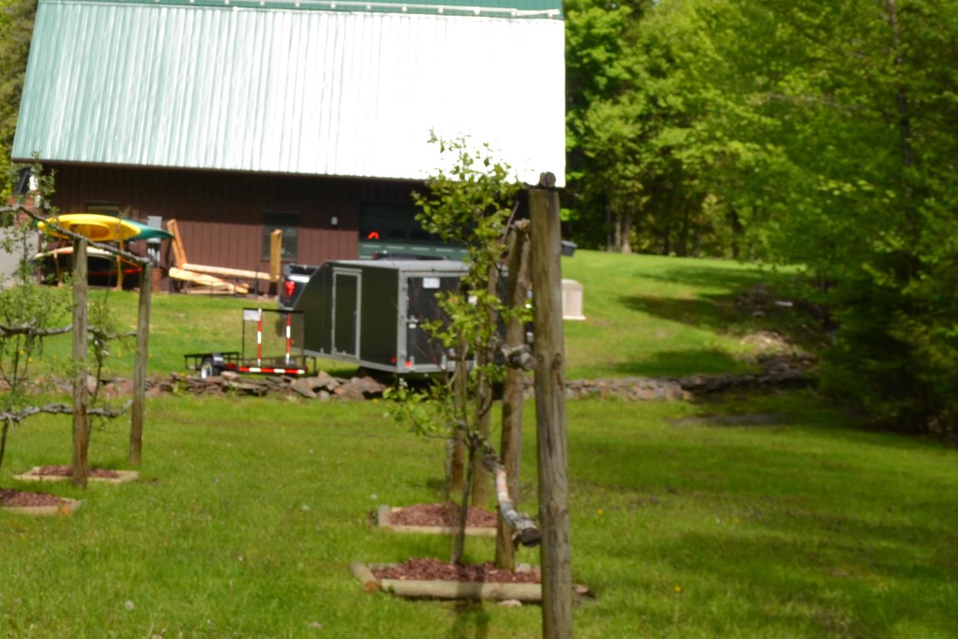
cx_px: 128
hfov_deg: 28.7
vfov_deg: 19.8
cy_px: 118
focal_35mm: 68
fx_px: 1809
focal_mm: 22
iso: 100
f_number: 9
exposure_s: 1/200
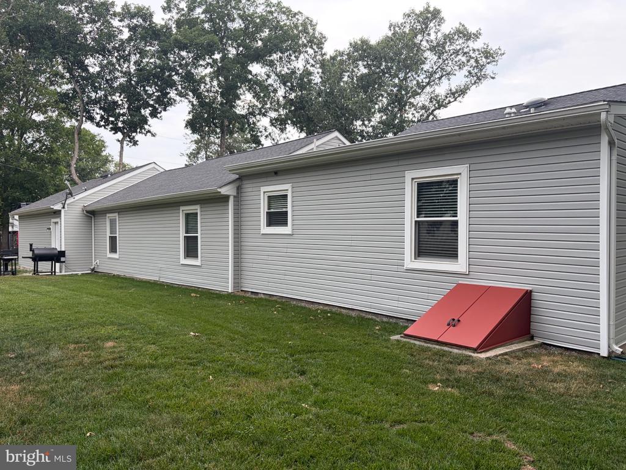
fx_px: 470
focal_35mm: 26
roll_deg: +1.0
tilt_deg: +1.7
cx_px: 313
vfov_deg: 53.1
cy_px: 235
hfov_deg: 67.3
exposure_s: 1/801
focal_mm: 5.96
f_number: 1.6
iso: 64
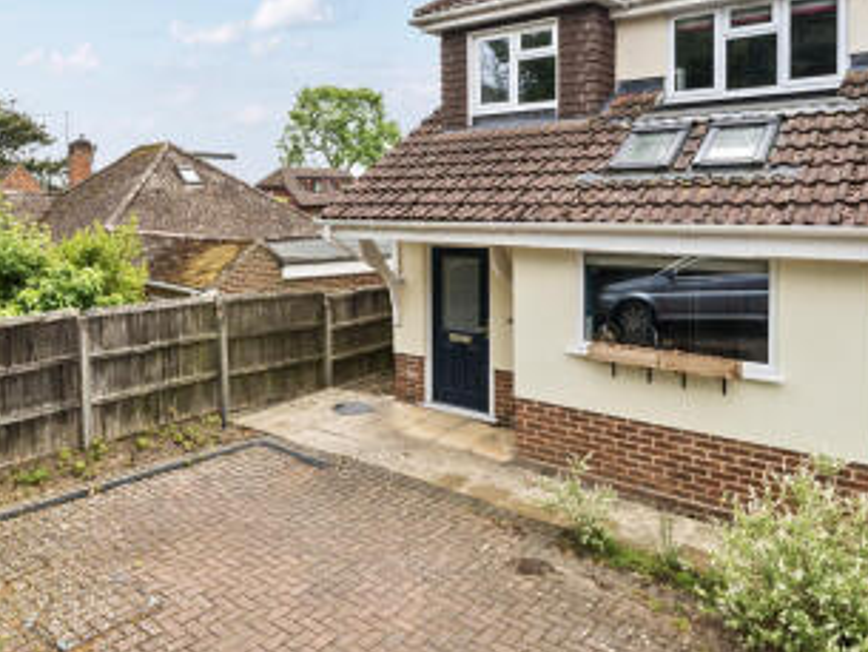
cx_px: 353
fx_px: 677
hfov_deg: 64.8
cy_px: 221
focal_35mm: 27
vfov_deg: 50.5
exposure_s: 1/640
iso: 400
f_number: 8
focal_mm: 12
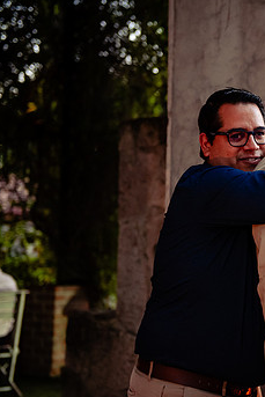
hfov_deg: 15.1
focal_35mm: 88
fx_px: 971
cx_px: 301
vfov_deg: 23.1
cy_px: 212
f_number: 2.8
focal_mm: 52
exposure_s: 1/250
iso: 2000
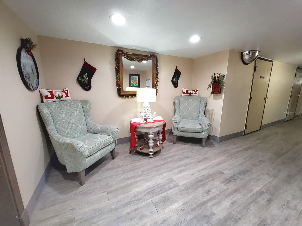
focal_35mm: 13
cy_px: 113
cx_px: 151
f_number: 2.2
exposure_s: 1/33
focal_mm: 1.13
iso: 500
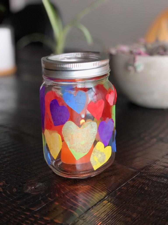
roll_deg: +1.8
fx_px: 336
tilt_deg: -17.3
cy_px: 112
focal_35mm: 52
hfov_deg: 28.0
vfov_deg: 36.8
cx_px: 84
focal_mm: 6
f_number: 2.4
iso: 80
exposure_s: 1/60
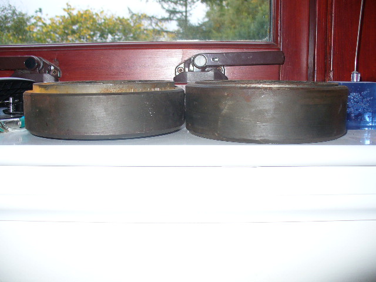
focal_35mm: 37
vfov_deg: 38.7
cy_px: 141
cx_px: 188
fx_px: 402
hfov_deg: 50.1
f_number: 2.8
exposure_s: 1/30
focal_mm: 6.1
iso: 100
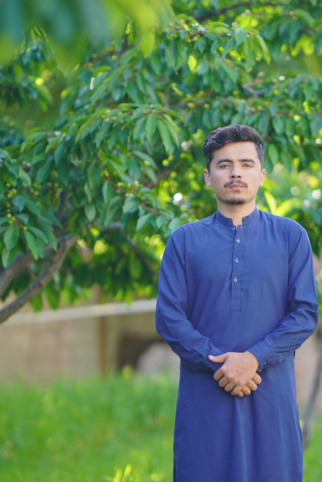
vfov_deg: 31.4
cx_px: 227
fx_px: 858
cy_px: 272
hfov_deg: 21.1
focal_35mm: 64
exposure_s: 1/640
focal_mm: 35
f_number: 1.4
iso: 100
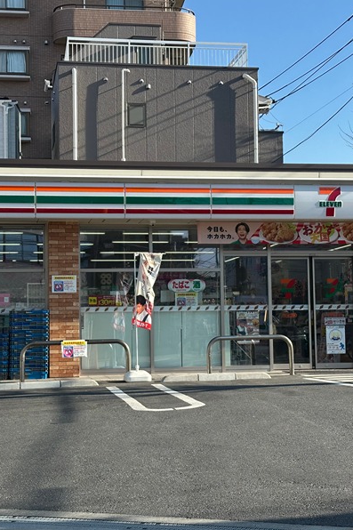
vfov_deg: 30.1
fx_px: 986
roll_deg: +1.0
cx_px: 180
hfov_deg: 20.3
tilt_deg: +4.6
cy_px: 265
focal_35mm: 67
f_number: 1.78
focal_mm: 6.86
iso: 64
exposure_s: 1/1953
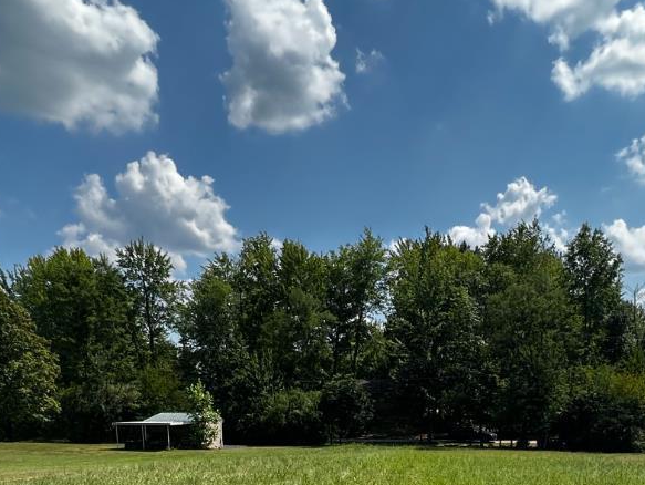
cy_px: 496
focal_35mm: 36
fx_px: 671
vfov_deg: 35.5
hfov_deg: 50.8
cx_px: 406
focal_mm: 2.22
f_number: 2.2
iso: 50
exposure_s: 1/1490
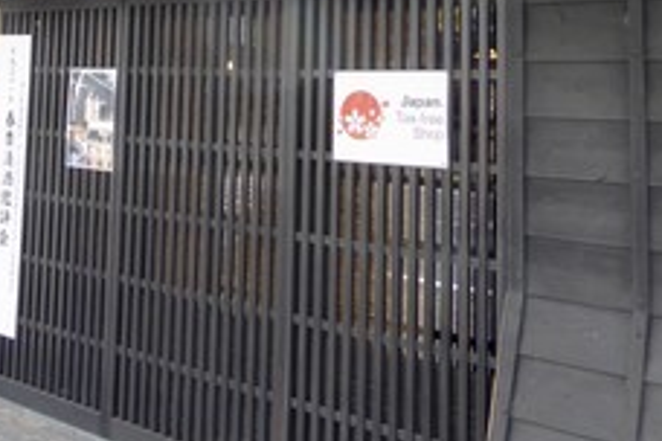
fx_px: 1048
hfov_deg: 33.4
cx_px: 78
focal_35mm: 57
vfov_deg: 22.7
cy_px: -13
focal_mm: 4.3
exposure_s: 1/100
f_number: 3.3
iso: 100
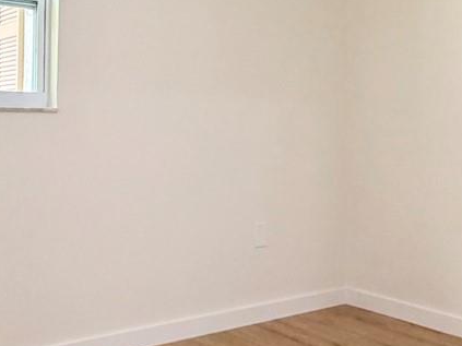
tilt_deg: +1.1
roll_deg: -1.3
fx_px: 707
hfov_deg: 36.1
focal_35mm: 53
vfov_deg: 27.3
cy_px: 107
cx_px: 269
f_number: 2.2
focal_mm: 2.22
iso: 320
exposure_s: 1/60
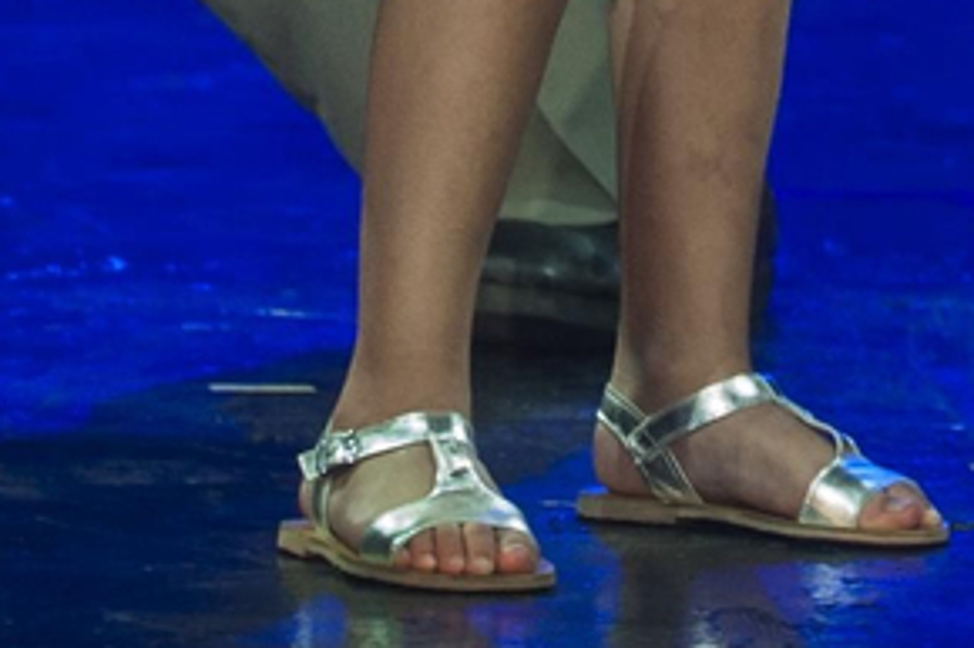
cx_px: 1142
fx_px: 19576
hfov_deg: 2.8
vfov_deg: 1.9
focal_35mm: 724
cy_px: -1546
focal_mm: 105
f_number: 3.5
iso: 2500
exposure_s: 1/500
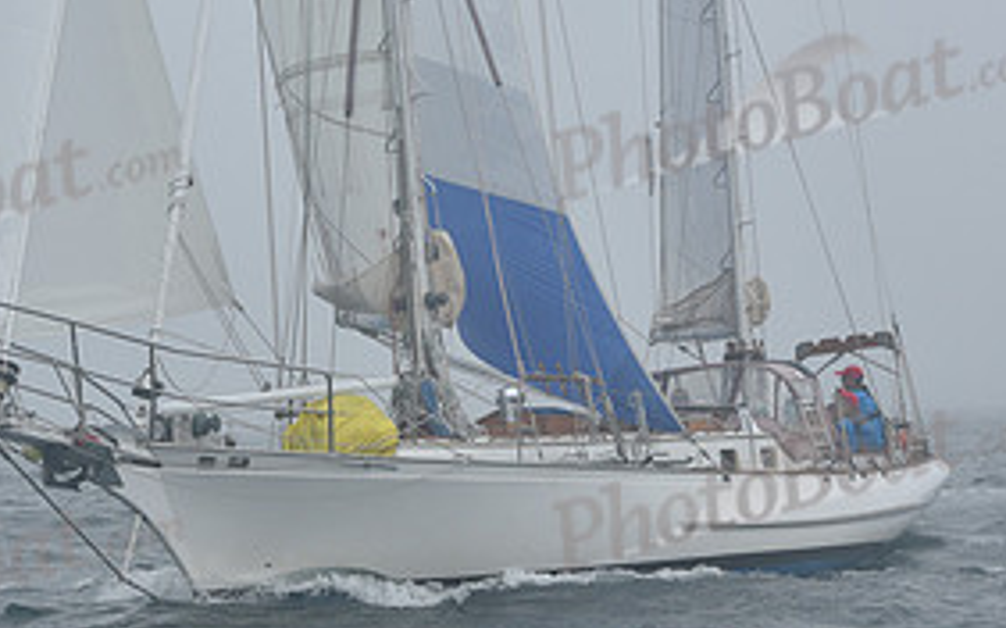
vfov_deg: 8.9
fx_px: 4029
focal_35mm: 147
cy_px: 344
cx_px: 371
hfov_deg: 14.2
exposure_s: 1/800
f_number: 10
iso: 250
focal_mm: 70
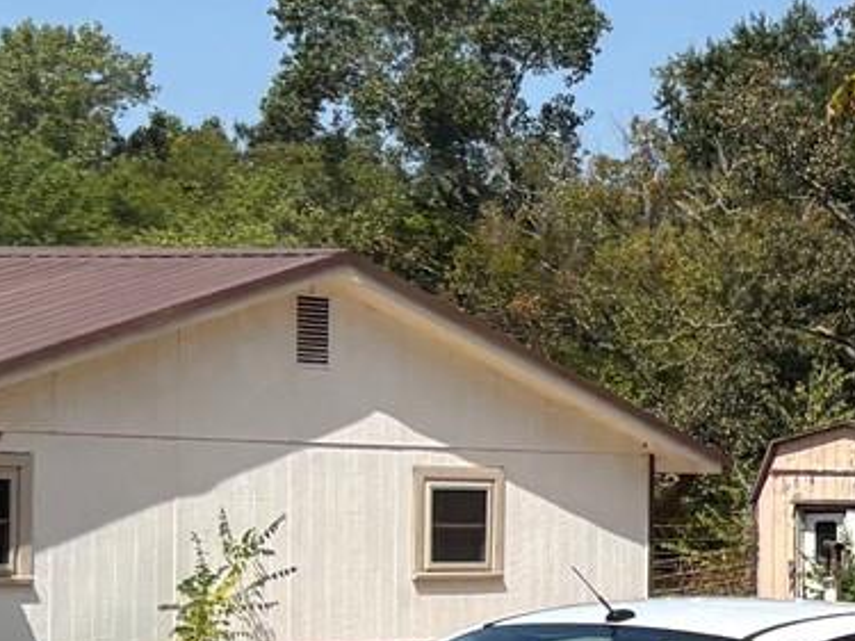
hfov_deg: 11.4
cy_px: 563
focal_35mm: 142
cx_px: 2073
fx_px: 3506
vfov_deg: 10.4
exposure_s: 1/3831
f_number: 1.6
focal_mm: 5.96
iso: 50
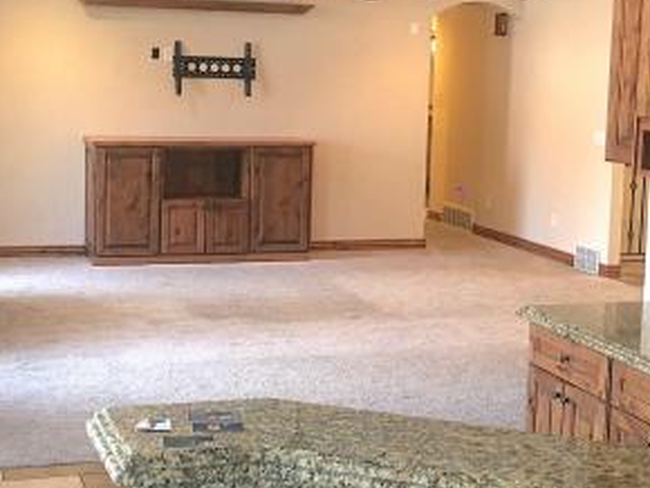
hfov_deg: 30.2
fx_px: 1203
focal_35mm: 64
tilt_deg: -5.8
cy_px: 217
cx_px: 300
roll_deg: -1.9
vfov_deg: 23.0
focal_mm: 4.15
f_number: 2.2
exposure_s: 1/15
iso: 50
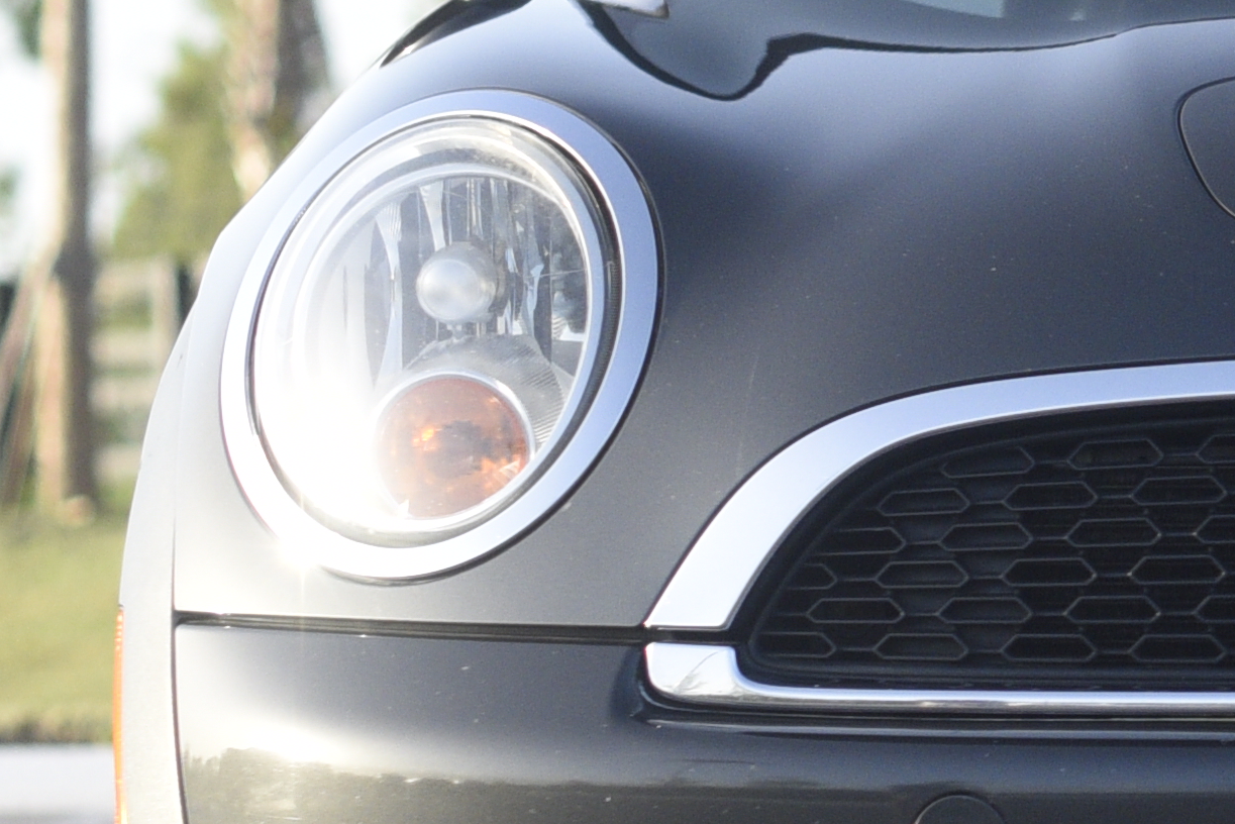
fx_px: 8441
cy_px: 346
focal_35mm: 246
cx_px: 2314
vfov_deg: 5.6
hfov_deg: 8.0
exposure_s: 1/4000
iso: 800
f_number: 2.8
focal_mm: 50
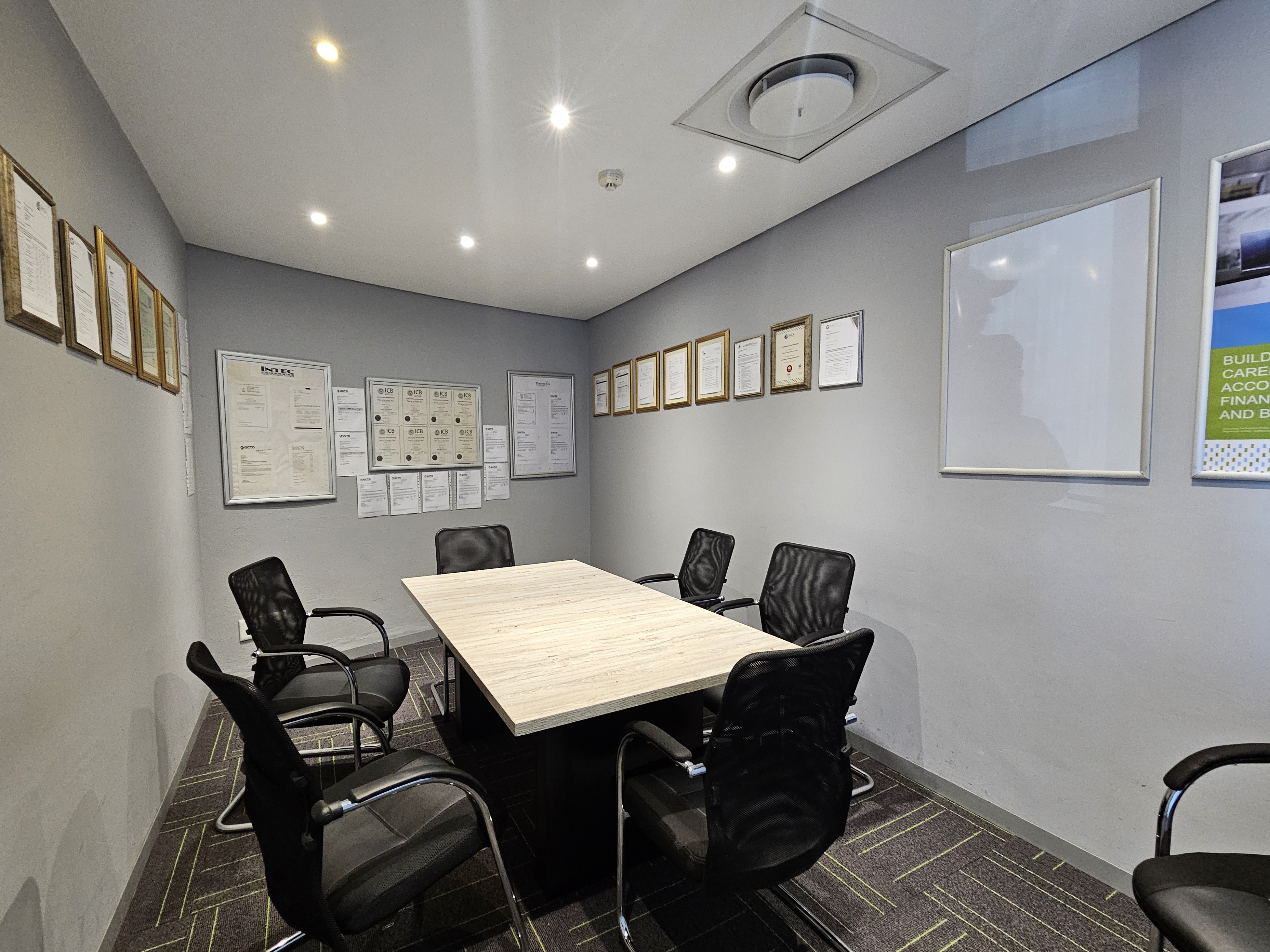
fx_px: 514
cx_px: 601
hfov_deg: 102.0
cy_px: 475
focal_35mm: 14
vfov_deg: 85.7
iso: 500
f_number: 2.2
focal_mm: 2.2
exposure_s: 1/33
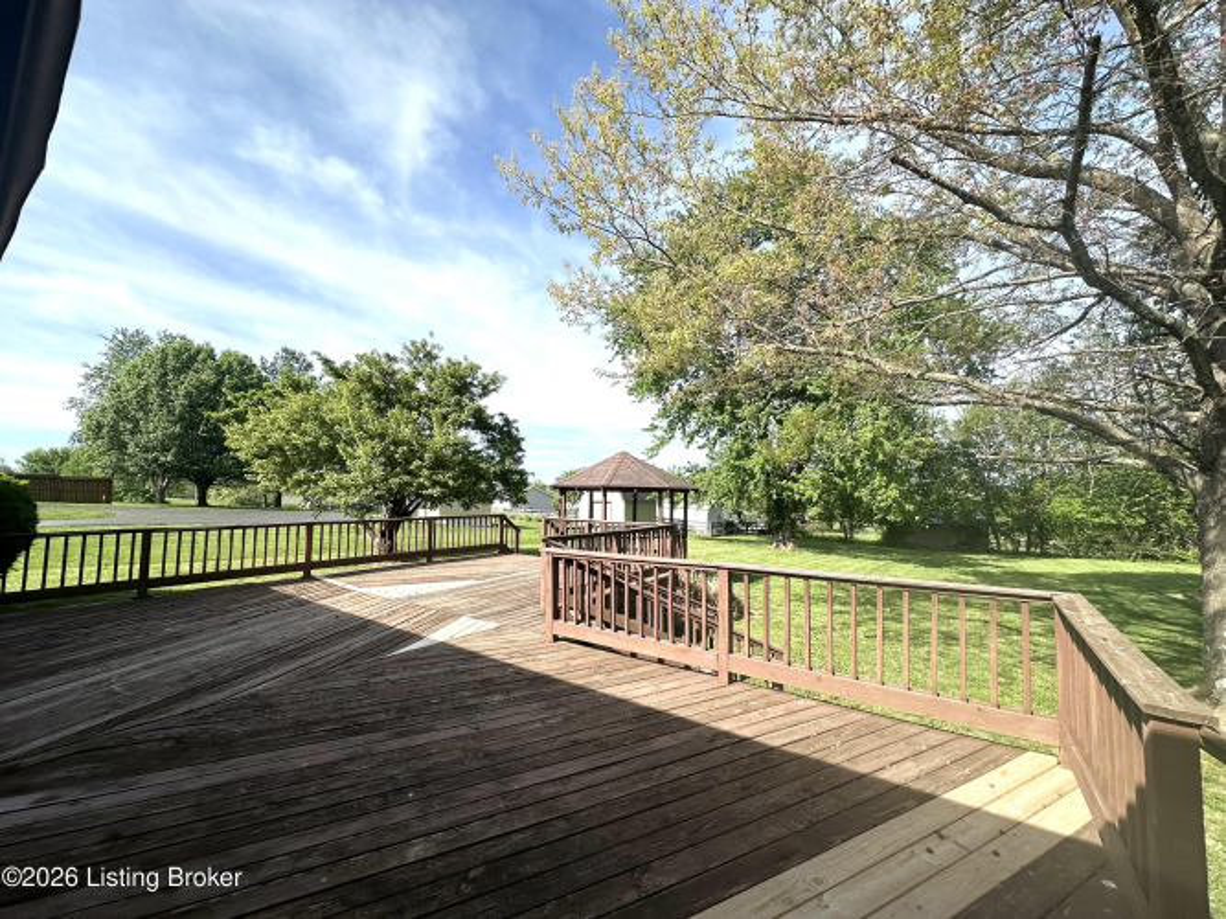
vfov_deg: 85.7
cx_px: 613
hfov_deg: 102.1
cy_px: 460
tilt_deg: +3.6
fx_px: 496
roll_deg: -1.1
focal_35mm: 14
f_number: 2.2
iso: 50
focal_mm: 2.22
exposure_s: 1/1795
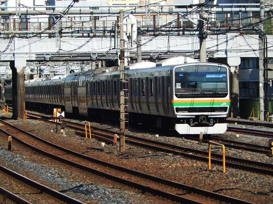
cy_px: 102
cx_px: 136
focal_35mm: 299
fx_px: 2358
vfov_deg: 5.0
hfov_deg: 6.6
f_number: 6
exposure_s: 1/500
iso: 125
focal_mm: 53.6
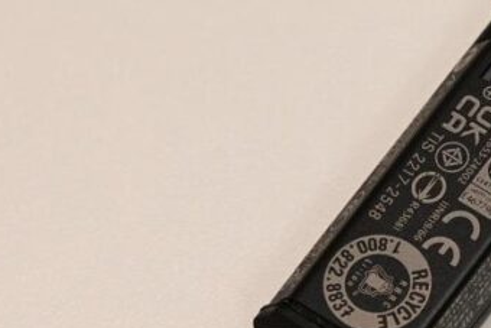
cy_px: 135
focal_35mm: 316
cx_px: 605
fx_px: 4312
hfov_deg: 6.5
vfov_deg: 4.4
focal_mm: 70
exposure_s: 1/60
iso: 800
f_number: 8
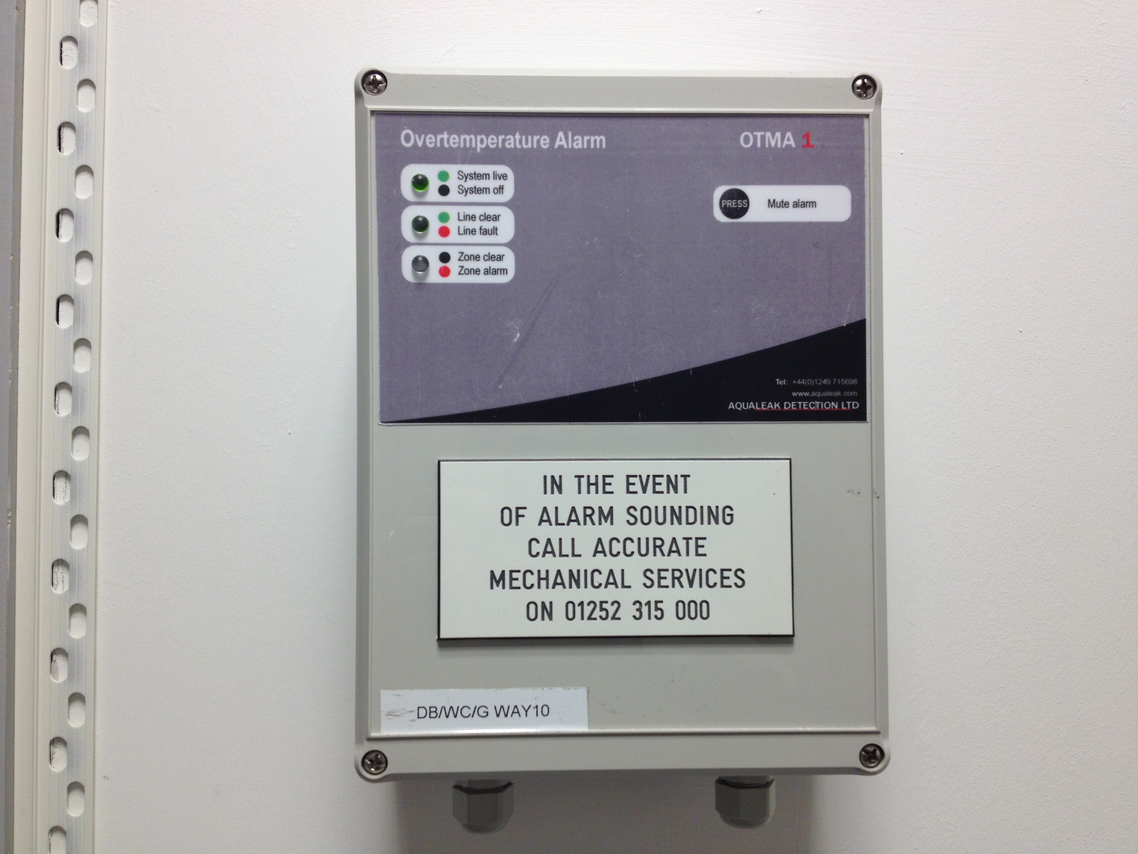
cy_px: 427
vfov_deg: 40.7
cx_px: 569
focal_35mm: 35
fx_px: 1151
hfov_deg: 52.6
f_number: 2.4
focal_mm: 4.28
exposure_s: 1/60
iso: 64
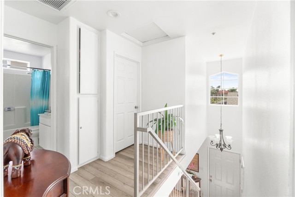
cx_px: 148
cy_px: 98
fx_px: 123
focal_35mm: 15
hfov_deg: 100.4
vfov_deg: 77.3
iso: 400
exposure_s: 1/25
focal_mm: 10
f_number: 7.1
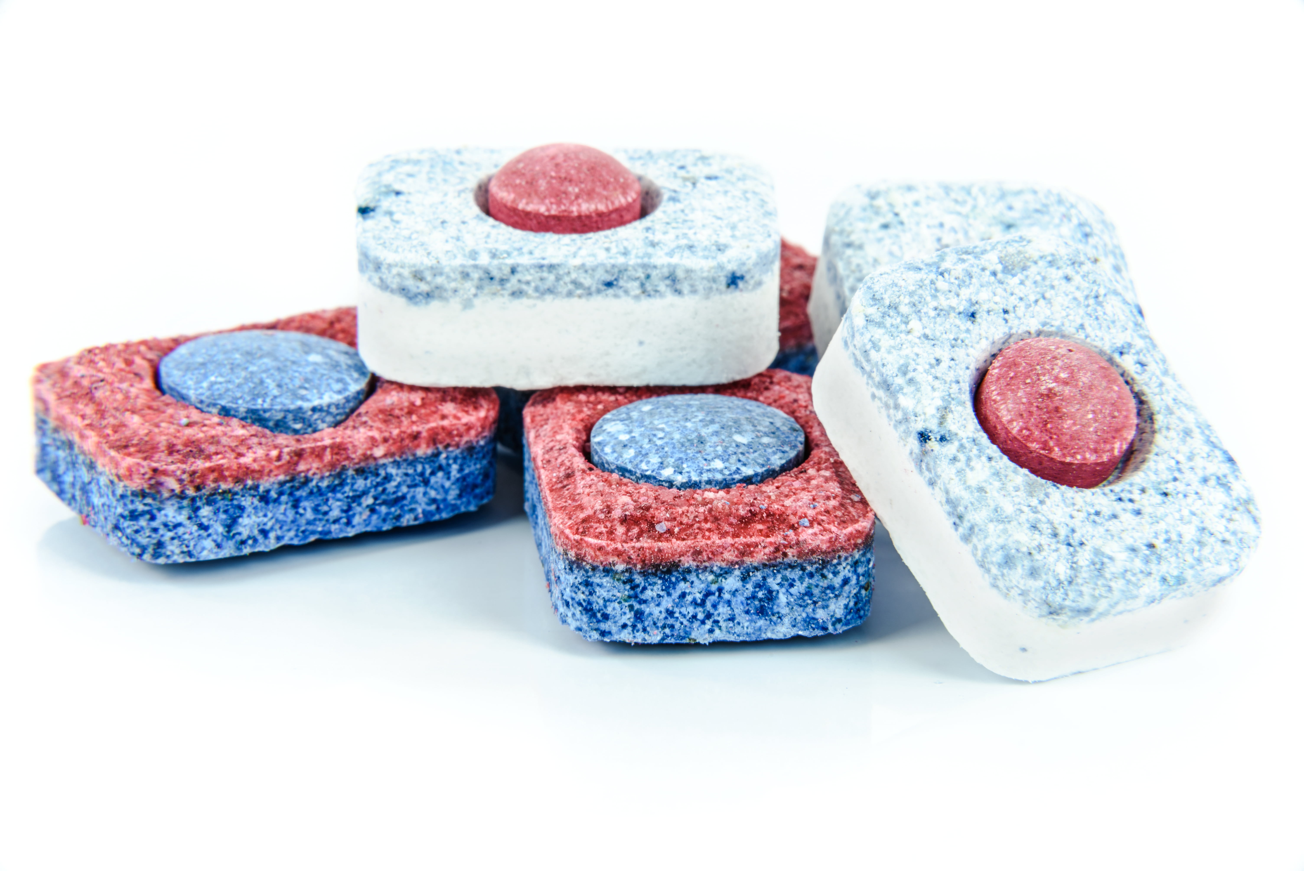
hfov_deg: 21.5
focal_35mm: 95
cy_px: 436
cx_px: 652
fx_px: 3442
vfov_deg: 14.4
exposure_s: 1.3
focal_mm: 95
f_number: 22
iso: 50
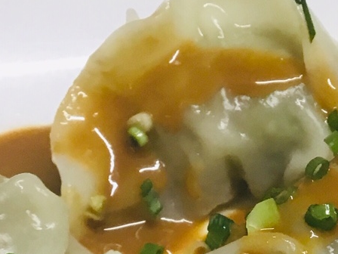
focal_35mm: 113
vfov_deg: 12.2
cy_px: 437
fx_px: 1103
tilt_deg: -52.1
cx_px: 252
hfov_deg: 17.3
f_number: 2.4
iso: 32
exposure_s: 1/30
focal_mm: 3.3
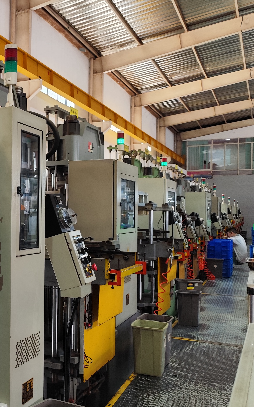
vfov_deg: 44.4
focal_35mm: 45
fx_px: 498
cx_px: -97
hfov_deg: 24.2
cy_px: 205
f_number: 1.65
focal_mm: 6.14
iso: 250
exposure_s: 1/100
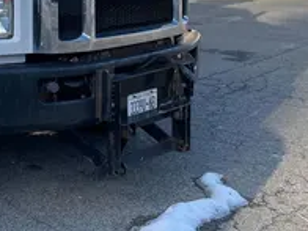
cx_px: -57
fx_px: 650
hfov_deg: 24.3
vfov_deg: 19.0
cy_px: -48
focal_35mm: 73
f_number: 1.6
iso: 32
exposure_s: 1/1014
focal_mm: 4.2
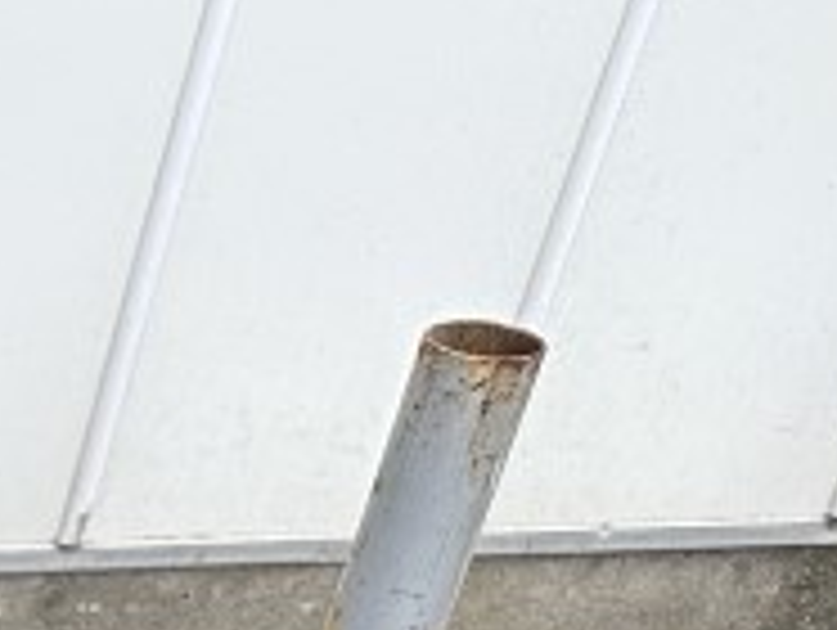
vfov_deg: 9.7
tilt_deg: -40.6
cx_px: -1332
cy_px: 1629
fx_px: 3196
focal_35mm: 132
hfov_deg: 11.5
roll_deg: +0.7
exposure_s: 1/564
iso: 80
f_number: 1.78
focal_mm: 6.86
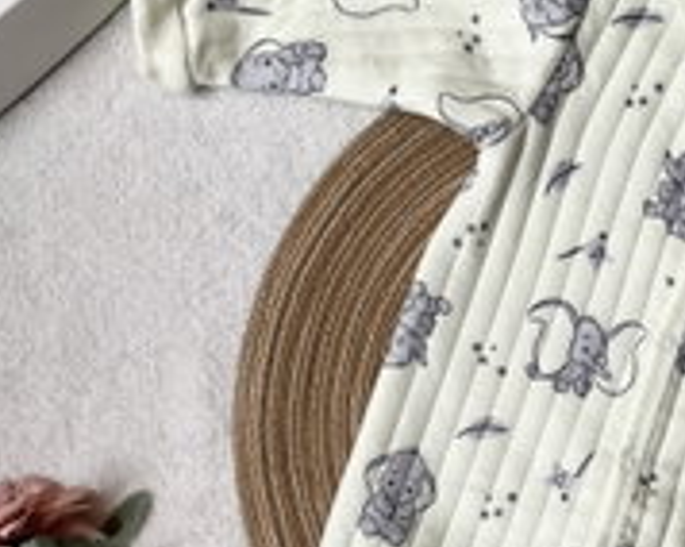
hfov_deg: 31.5
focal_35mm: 57
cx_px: 620
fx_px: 1154
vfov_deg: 26.1
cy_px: 447
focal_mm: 5.1
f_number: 1.6
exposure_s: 1/122
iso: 64
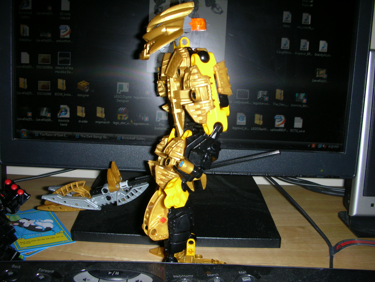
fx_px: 379
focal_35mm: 35
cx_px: 188
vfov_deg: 40.7
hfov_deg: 52.6
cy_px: 141
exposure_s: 1/60.1
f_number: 3
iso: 50
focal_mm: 5.8
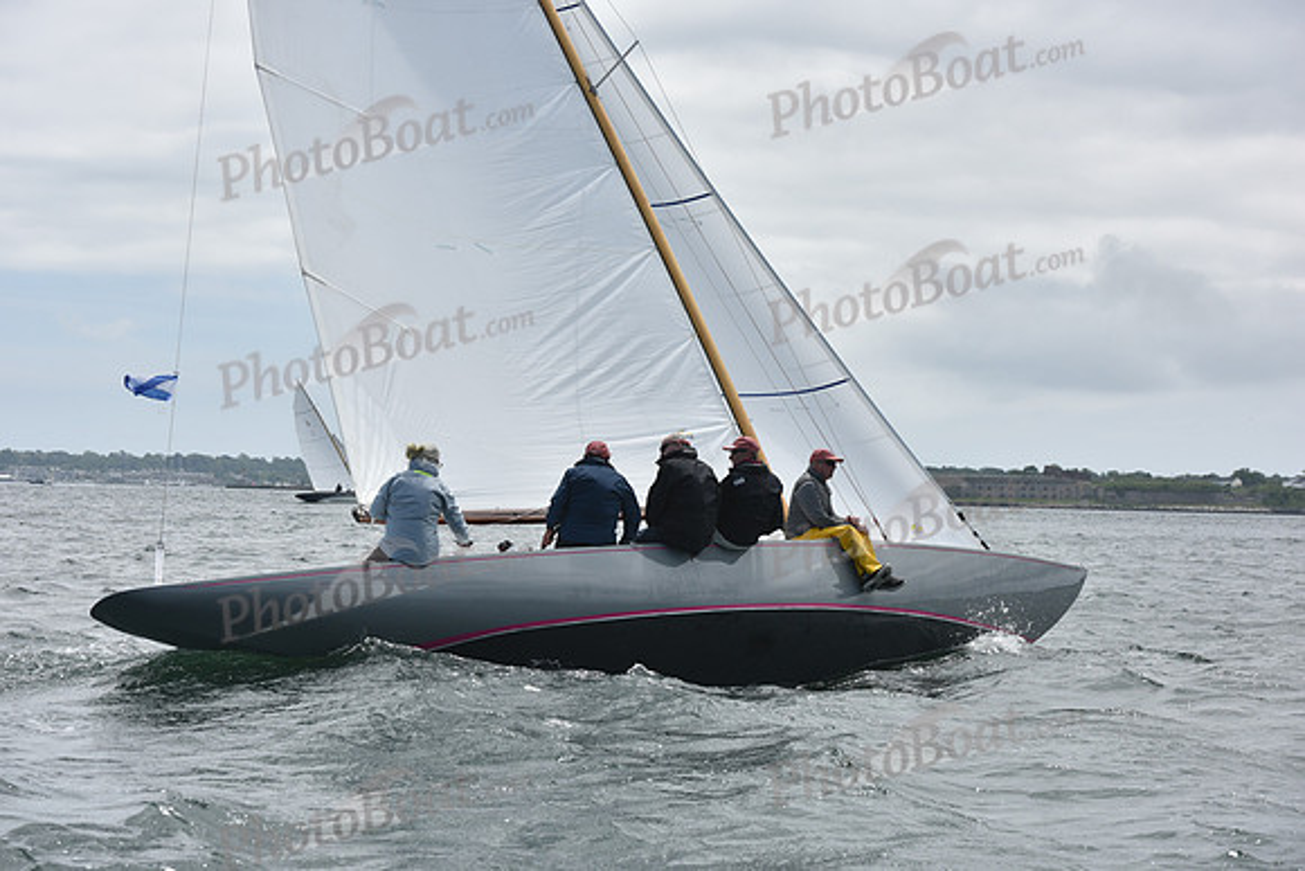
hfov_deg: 28.8
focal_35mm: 70
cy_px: 436
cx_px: 652
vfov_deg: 19.5
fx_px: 2538
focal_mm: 70
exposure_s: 1/1250
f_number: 7.1
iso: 250
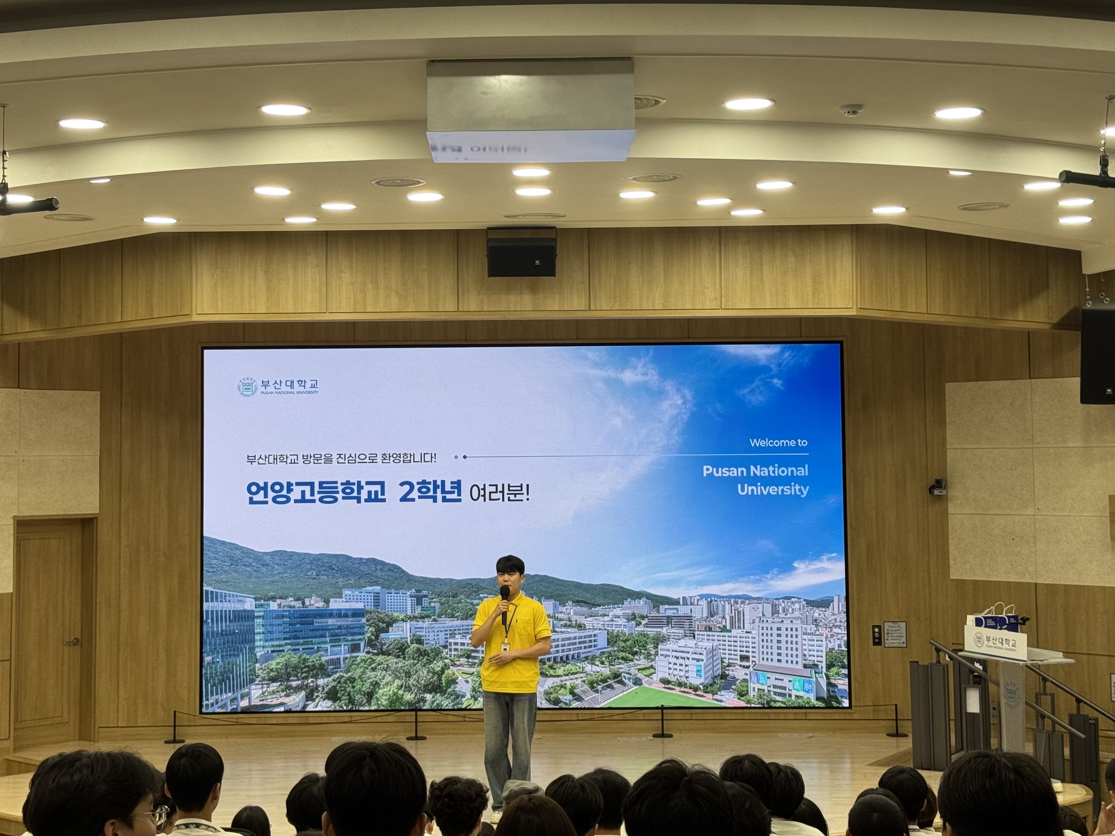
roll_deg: +0.6
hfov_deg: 39.7
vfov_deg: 30.3
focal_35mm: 48
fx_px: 1546
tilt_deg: +1.9
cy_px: 418
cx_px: 558
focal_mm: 6.76
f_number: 1.78
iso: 50
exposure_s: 1/205
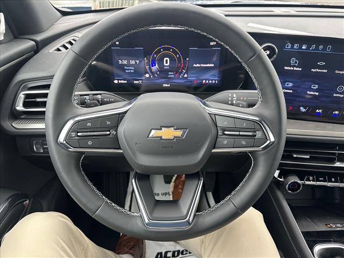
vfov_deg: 56.8
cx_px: 172
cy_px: 129
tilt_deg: -34.0
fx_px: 239
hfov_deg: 71.6
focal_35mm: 24
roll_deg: -1.6
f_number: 1.78
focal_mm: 6.86
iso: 250
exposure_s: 1/72
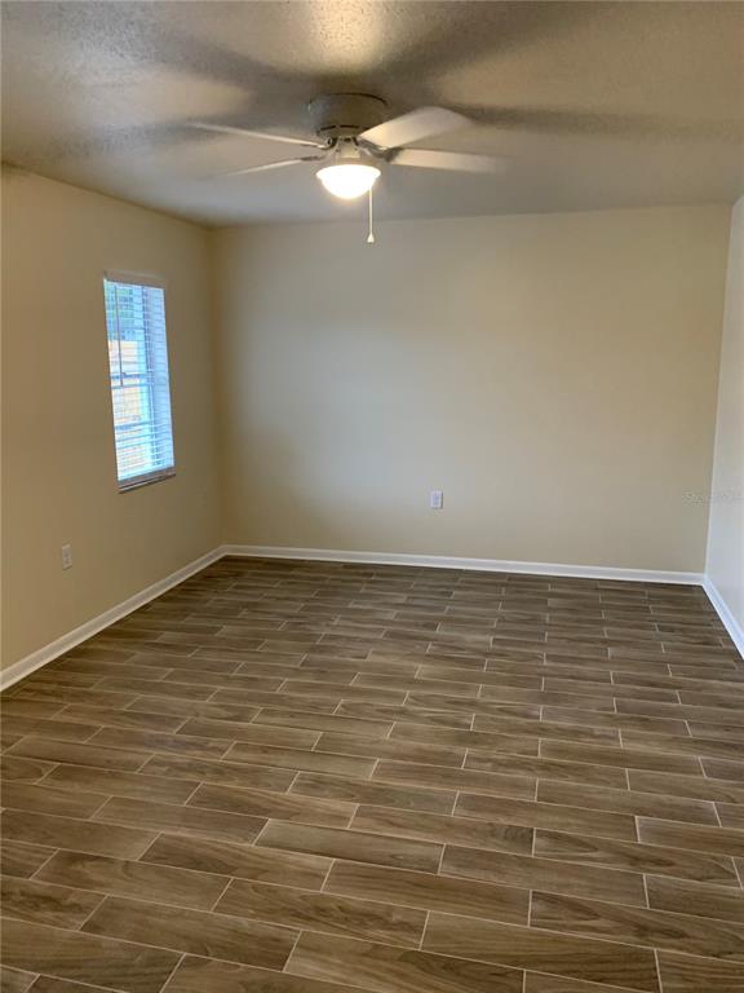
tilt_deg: -7.9
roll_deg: -0.4
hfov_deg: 53.1
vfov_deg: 67.3
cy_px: 496
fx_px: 745
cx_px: 372
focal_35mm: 26
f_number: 1.8
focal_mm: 4.25
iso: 250
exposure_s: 1/40
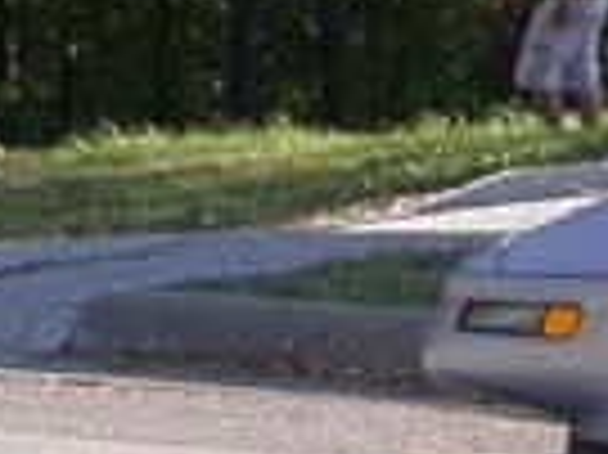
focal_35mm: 225
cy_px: 171
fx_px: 3948
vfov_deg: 6.6
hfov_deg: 8.2
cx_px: 1410
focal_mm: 7.85
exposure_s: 1/201
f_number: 5.3
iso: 100
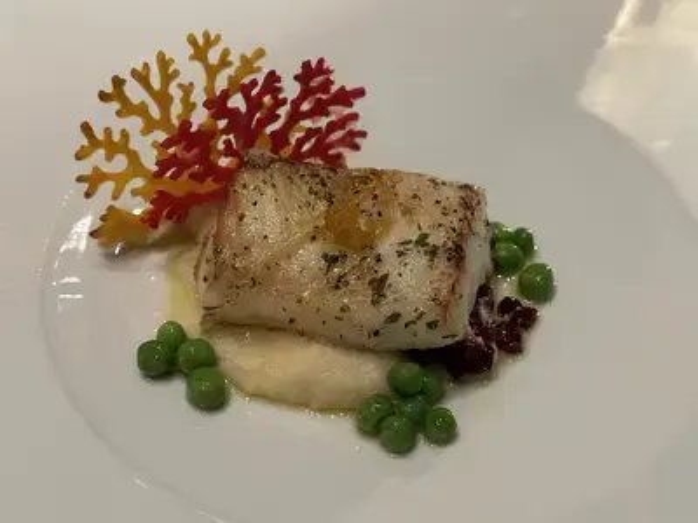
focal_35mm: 48
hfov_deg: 39.7
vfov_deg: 30.3
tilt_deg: -46.9
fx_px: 968
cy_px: 262
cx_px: 349
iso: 640
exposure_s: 1/30
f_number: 1.78
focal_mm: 6.86
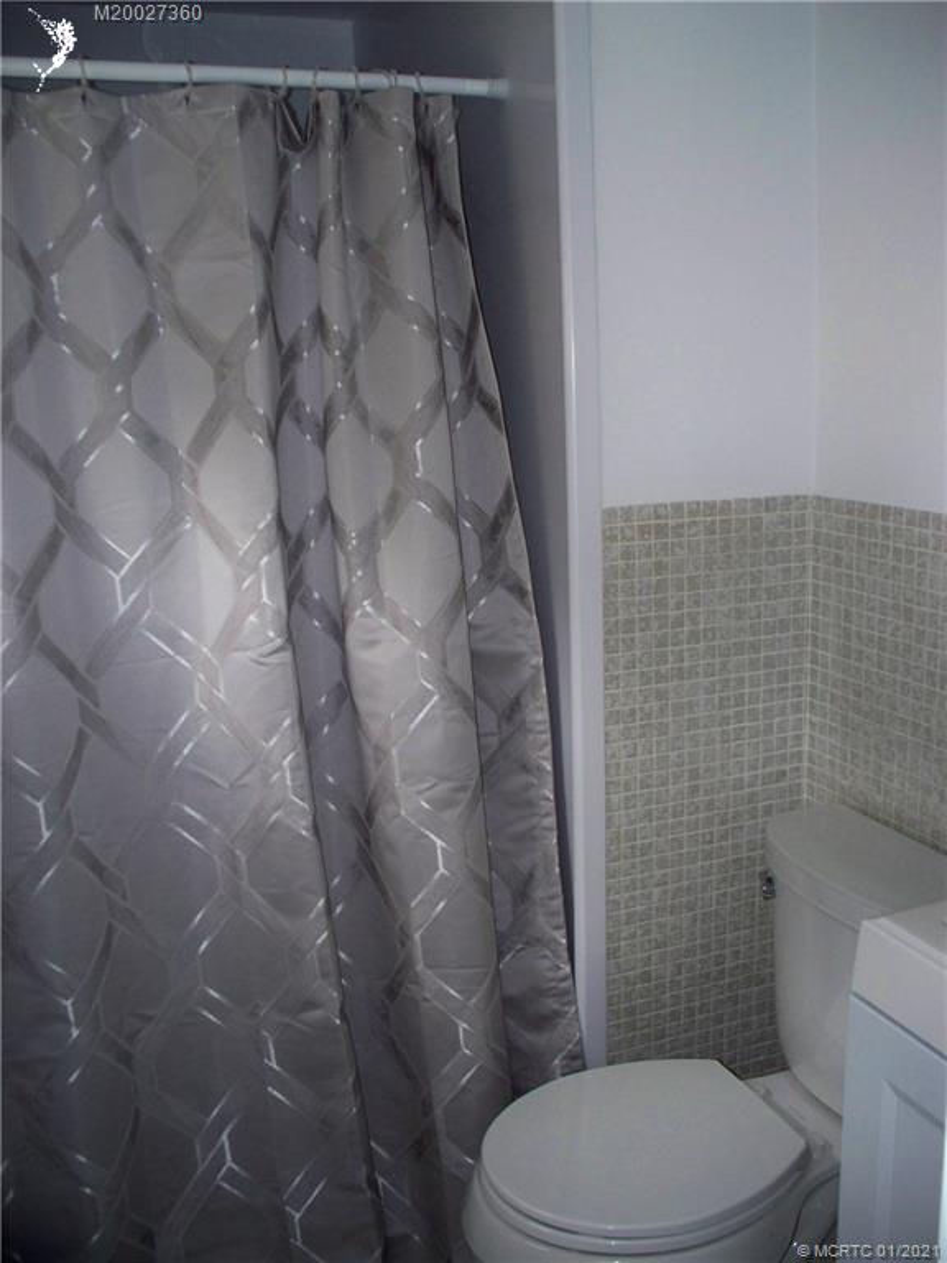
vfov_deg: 52.6
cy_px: 632
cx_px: 474
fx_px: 1277
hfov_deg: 40.7
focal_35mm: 35
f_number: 2.8
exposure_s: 1/30
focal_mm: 7.54
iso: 200
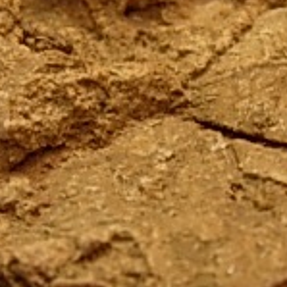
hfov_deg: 12.1
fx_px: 1351
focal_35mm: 144
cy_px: 196
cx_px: 220
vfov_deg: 12.1
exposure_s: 1/8.2
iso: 64
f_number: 2.8
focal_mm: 7.8
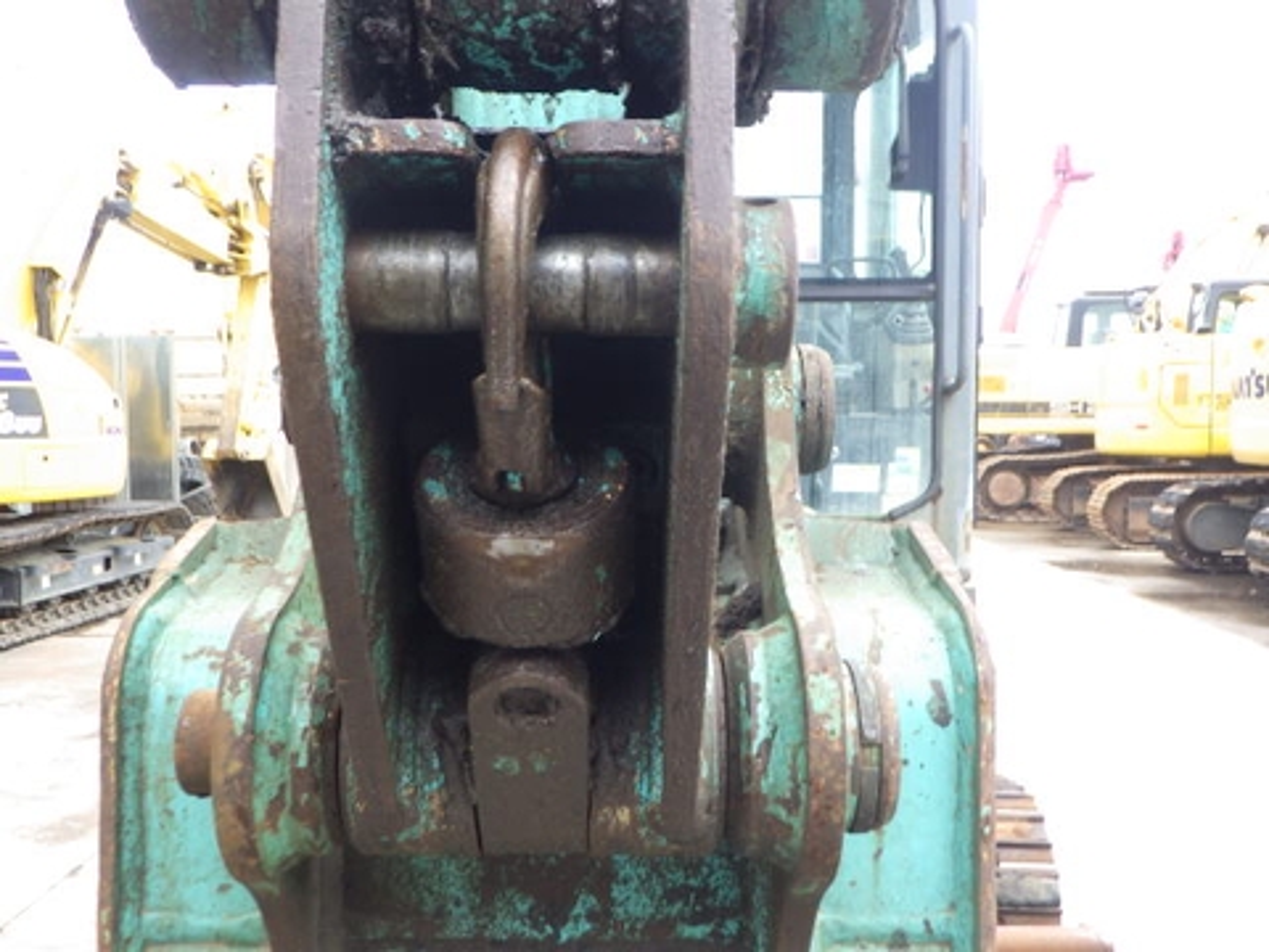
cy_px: 476
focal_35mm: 34
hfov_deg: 54.0
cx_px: 634
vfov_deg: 41.8
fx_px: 1246
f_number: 3.8
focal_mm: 6.1
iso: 125
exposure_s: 1/80
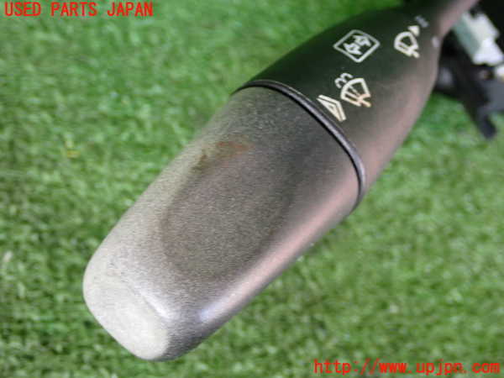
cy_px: 189
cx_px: 252
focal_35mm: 54
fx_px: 786
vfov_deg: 27.0
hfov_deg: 35.5
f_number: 3.3
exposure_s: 1/50
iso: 500
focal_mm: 9.65
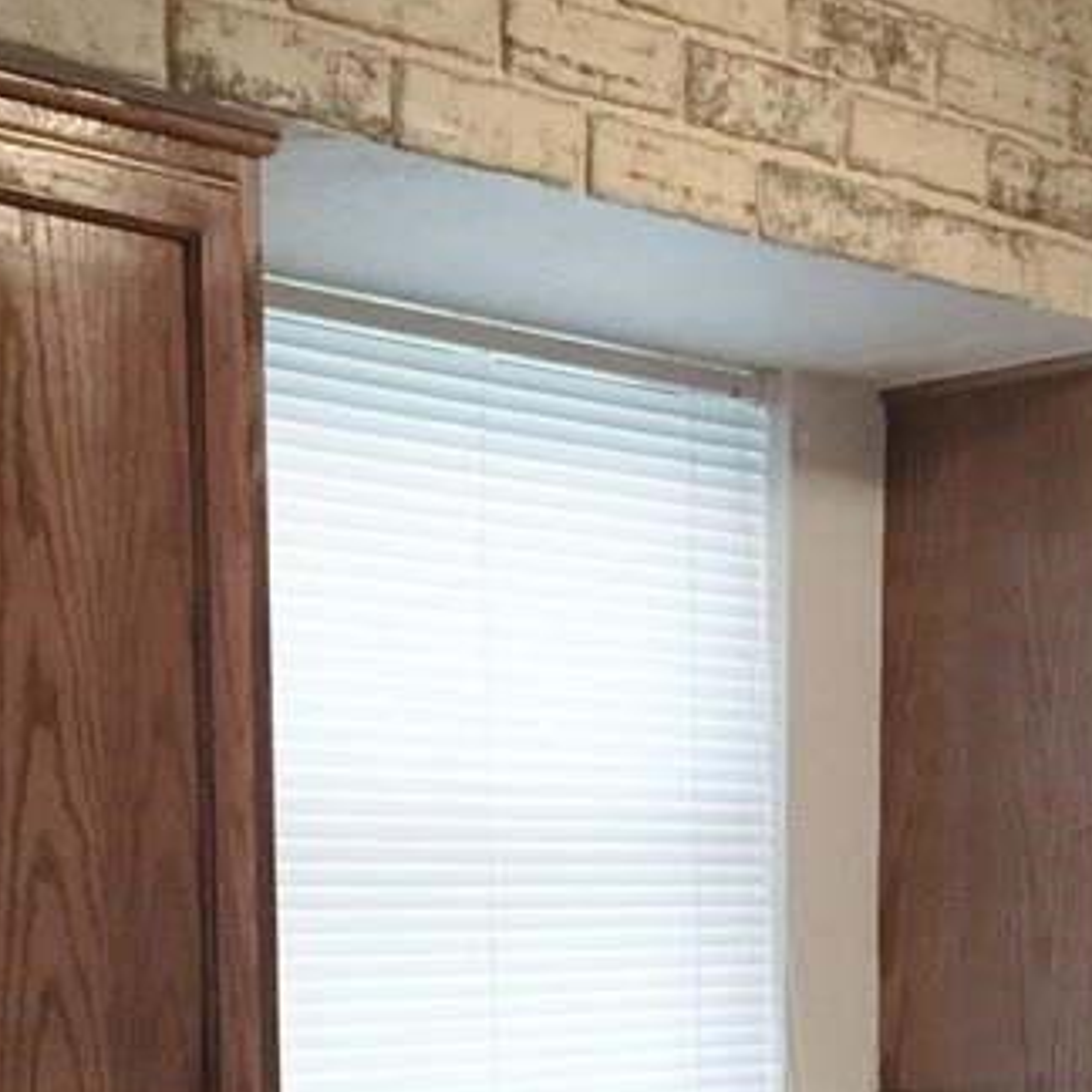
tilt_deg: -6.3
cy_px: 1341
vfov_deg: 20.0
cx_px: 485
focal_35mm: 81
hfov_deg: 21.4
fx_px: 2891
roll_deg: +1.2
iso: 250
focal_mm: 4.15
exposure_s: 1/30
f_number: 2.2
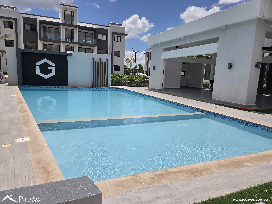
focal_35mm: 23
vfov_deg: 58.9
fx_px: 181
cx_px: 136
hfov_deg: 73.9
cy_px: 102
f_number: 1.8
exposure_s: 1/7891
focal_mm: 5.4
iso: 64
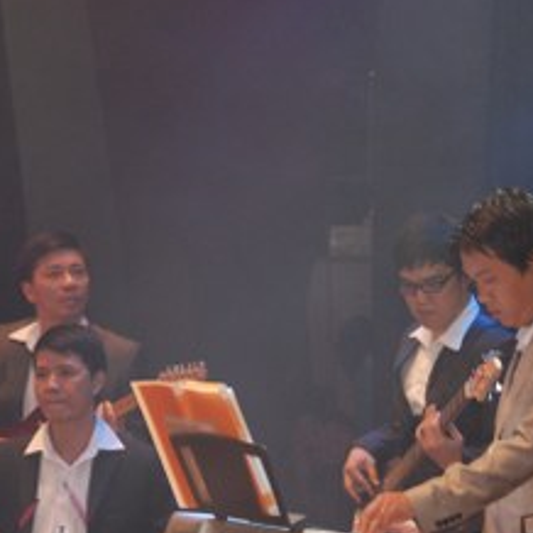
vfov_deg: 8.9
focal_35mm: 197
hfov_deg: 8.9
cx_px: 188
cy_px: 383
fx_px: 3432
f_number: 5
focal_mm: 70
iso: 640
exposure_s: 1/60
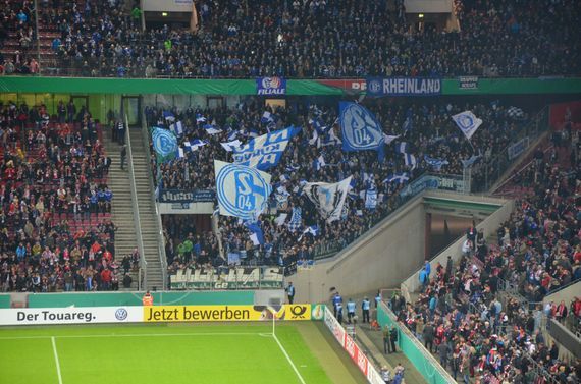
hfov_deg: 13.1
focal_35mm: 158
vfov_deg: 8.7
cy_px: 192
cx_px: 290
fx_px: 2536
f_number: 5.6
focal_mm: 105
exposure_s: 1/125
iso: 2200
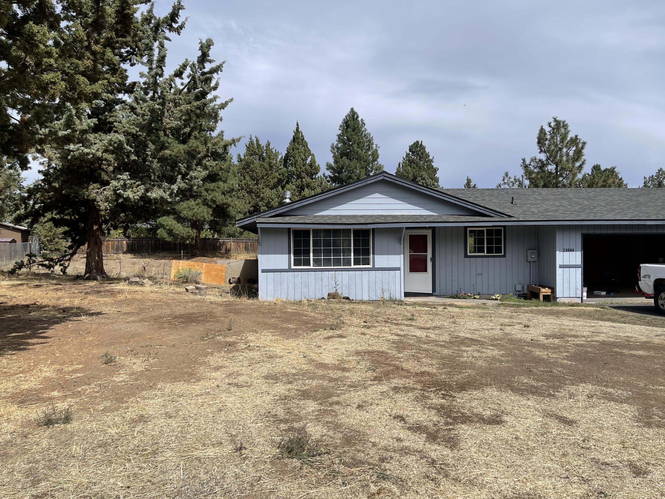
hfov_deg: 67.3
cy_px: 249
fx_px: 499
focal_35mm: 26
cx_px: 341
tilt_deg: -1.1
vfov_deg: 53.1
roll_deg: +0.7
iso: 32
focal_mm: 5.1
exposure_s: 1/5917
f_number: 1.6
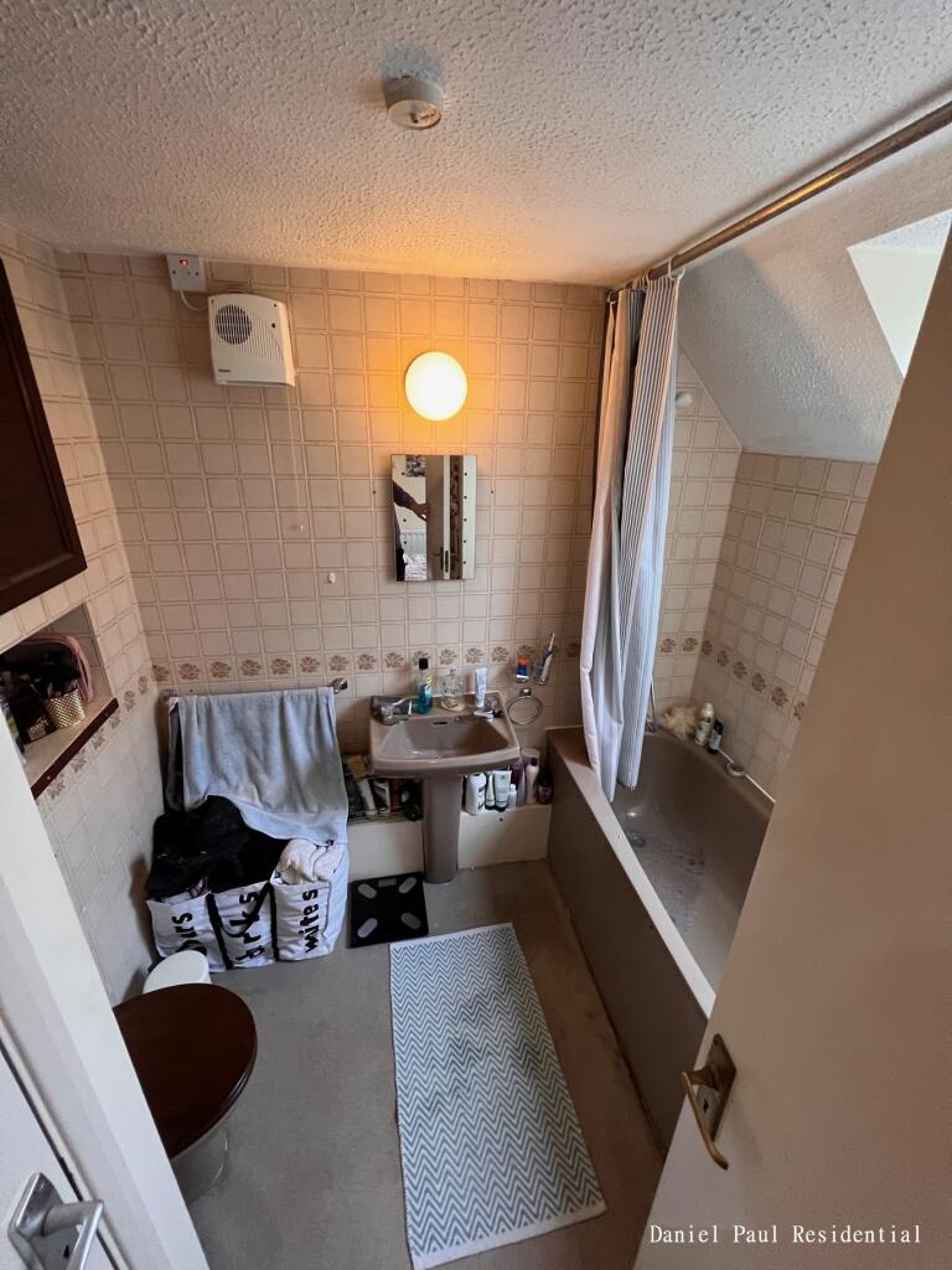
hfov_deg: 89.9
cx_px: 476
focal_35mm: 13
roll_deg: -1.2
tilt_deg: -21.5
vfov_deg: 106.2
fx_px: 477
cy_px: 635
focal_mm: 1.57
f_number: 1.8
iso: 320
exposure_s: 1/50
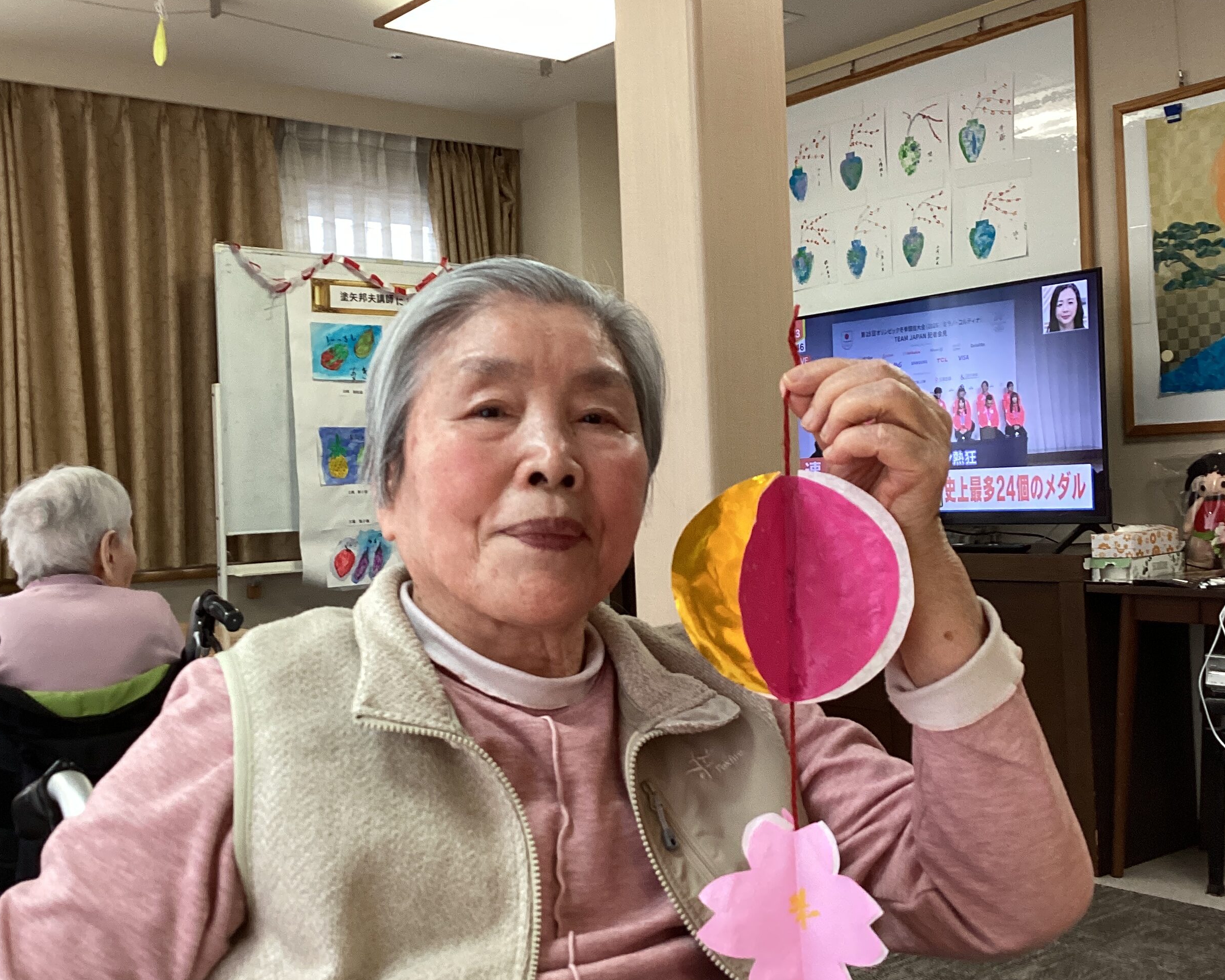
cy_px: 458
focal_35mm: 41
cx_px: 617
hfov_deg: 44.8
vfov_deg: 36.5
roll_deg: +1.3
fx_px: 1486
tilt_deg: +0.5
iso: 160
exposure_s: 1/60
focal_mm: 3.3
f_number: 2.4
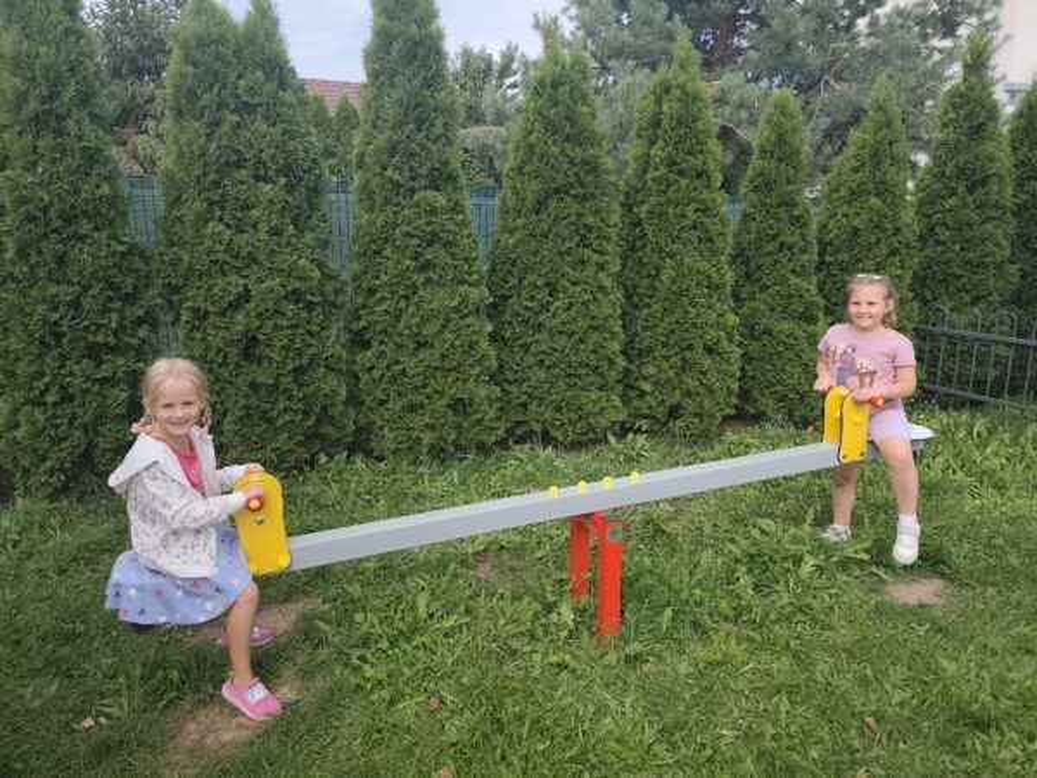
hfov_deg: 73.9
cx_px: 518
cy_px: 389
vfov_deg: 58.9
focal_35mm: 23
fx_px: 689
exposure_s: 1/455
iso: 50
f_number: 1.65
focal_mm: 6.19
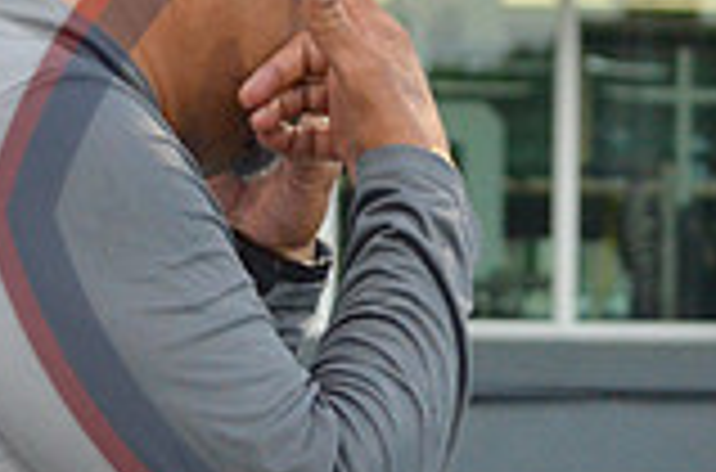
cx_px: 590
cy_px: 211
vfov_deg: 4.3
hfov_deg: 6.5
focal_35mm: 318
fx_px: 6306
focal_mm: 58
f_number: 4.5
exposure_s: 1/500
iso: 2000
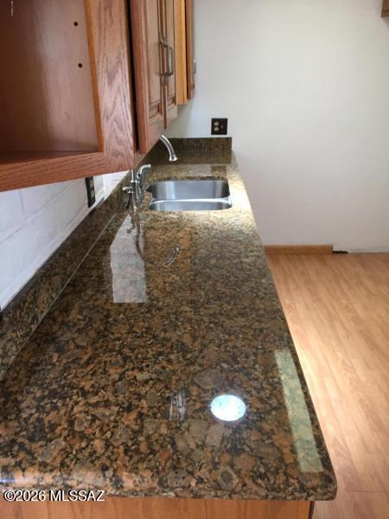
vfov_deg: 61.7
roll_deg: +1.8
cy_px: 260
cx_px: 194
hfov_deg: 48.2
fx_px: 435
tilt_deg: -23.4
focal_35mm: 29
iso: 40
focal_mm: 4.15
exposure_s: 1/30
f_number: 2.2
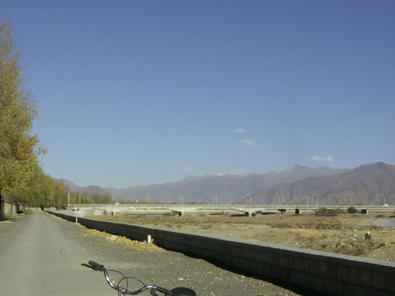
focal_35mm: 72
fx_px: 821
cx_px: 93
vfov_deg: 20.3
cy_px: 202
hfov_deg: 26.6
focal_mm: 11.8
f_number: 8
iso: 64
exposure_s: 1/400
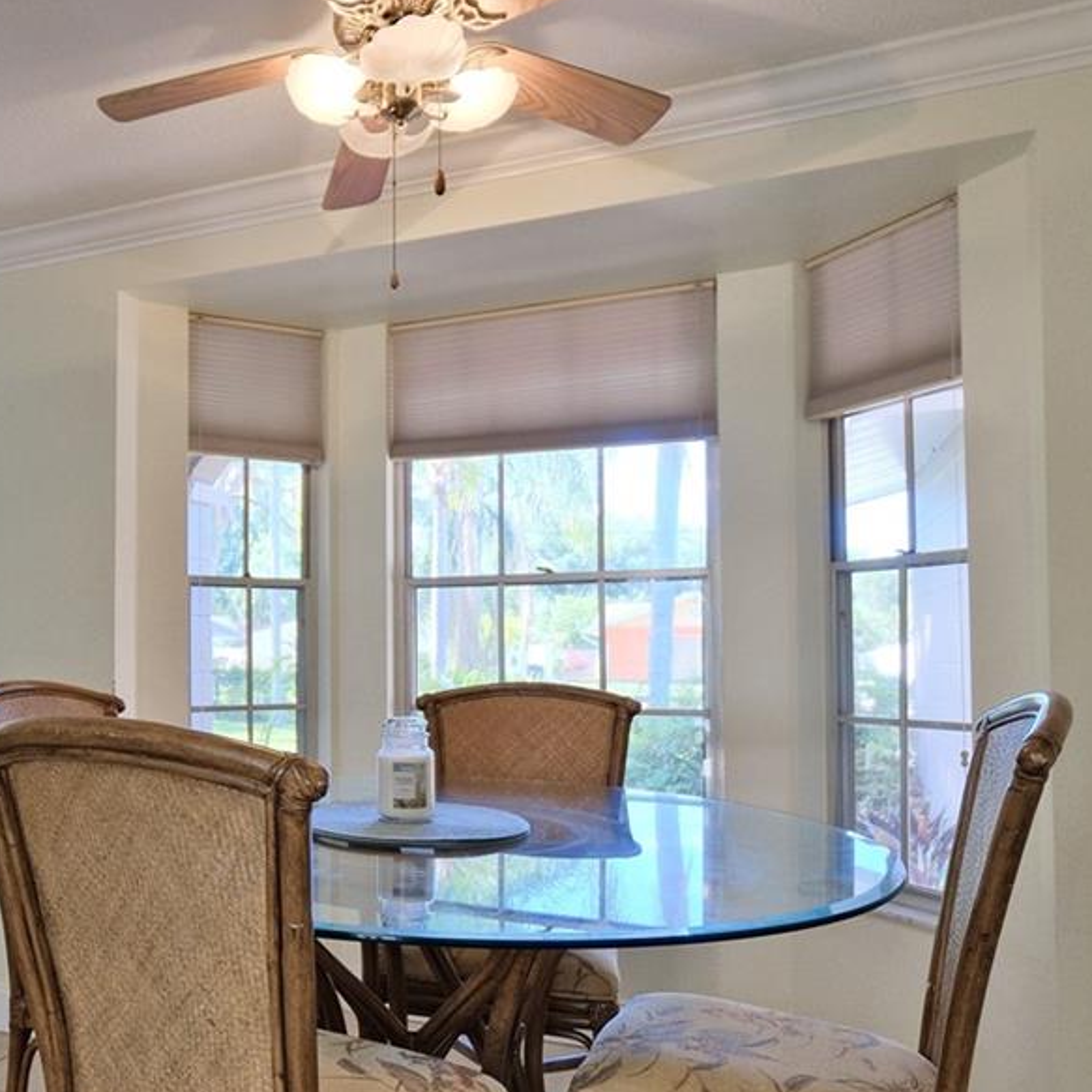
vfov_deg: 57.0
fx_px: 999
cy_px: 639
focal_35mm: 28
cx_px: 243
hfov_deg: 54.0
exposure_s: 1/200
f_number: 2.8
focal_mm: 8
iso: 640
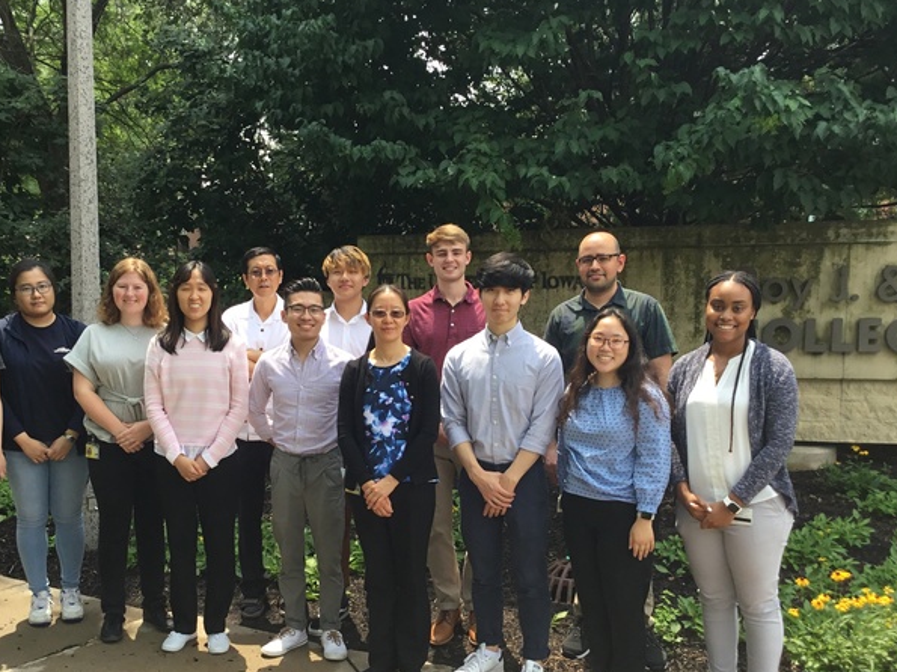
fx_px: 1036
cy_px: 416
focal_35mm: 40
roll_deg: +0.4
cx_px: 410
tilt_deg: -6.6
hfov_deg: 46.8
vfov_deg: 35.8
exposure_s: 1/448
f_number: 2.4
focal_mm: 3.3
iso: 25
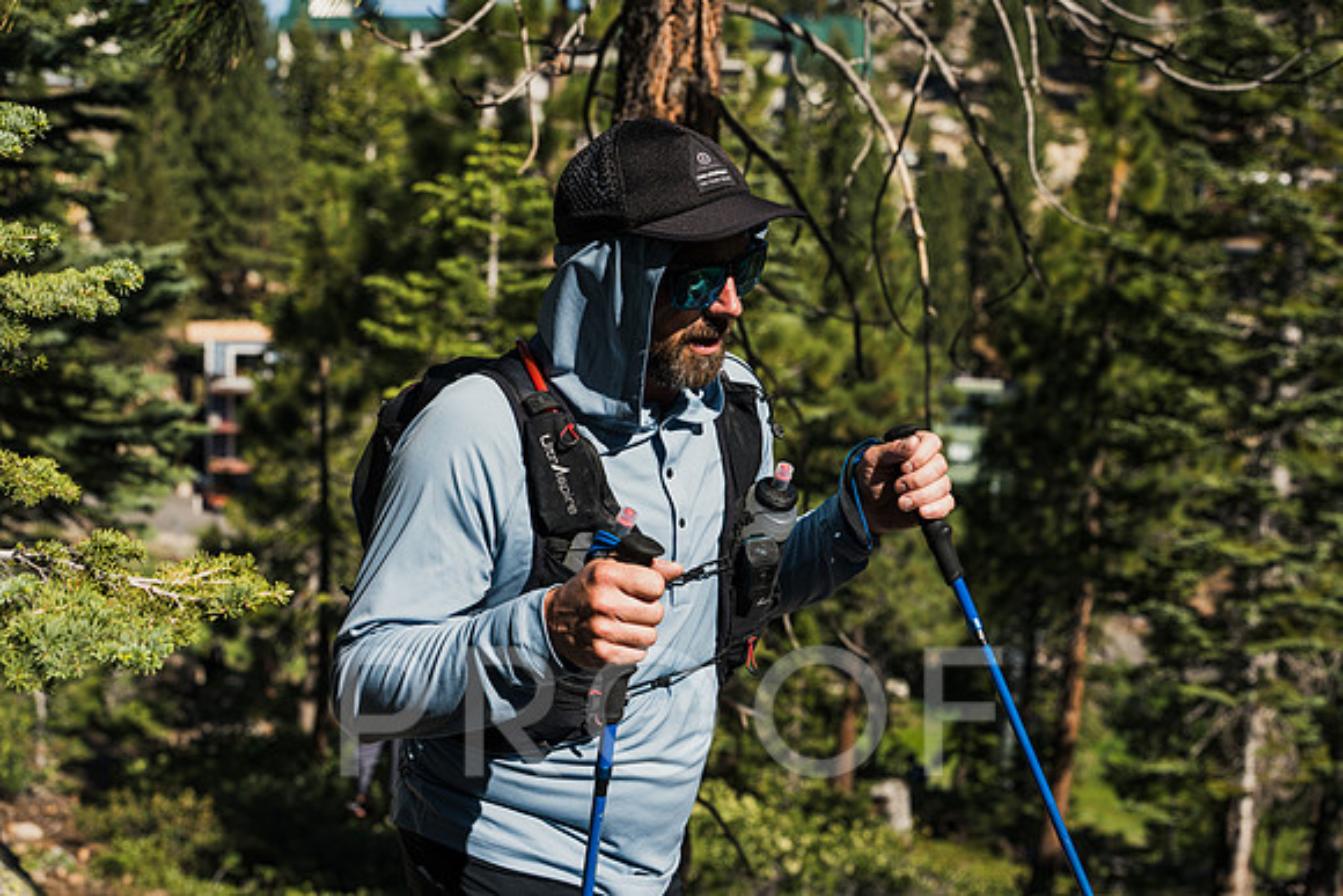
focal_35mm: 50
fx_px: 1866
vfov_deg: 27.0
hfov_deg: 39.6
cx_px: 672
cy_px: 448
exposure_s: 1/2000
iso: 100
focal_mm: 50
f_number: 4.5
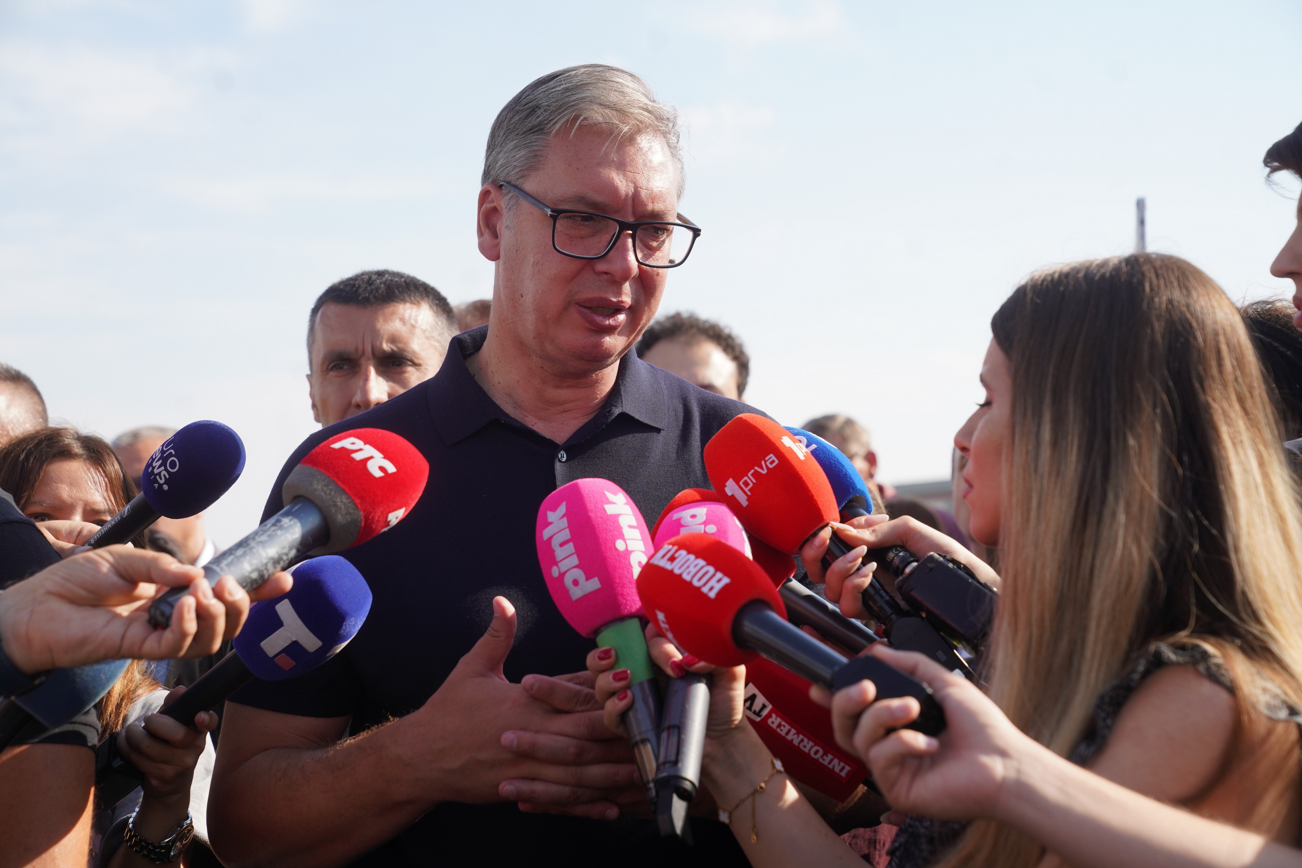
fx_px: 2315
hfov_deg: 31.4
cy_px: 434
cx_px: 651
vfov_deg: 21.2
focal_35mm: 64
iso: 400
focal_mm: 64
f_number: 5
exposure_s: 1/1600
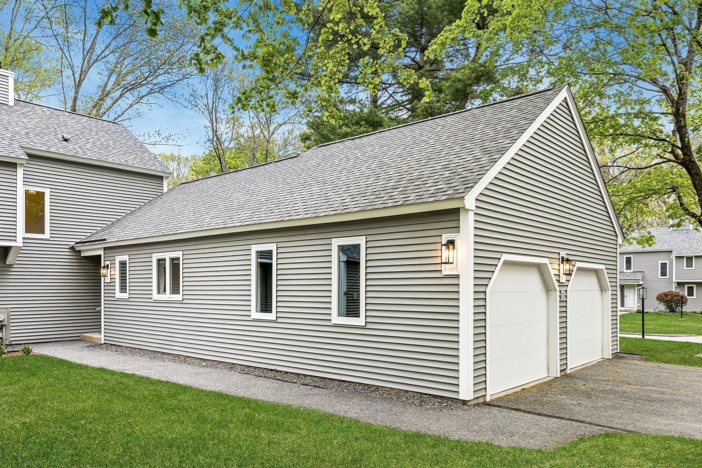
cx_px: 351
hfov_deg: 69.4
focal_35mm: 26
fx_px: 507
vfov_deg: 49.5
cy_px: 234
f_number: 8
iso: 500
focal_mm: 26
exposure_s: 1/160
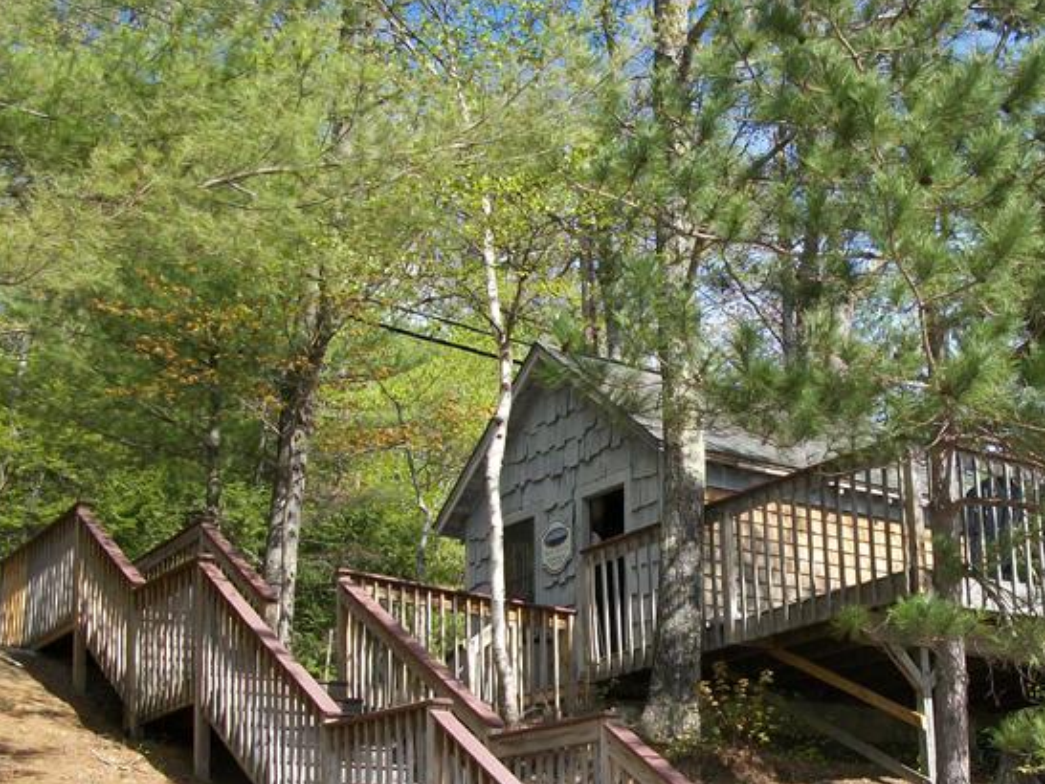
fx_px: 1812
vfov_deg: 24.2
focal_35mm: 60
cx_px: 718
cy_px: 574
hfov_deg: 31.8
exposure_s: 1/800
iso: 80
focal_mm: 5.7
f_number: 2.9
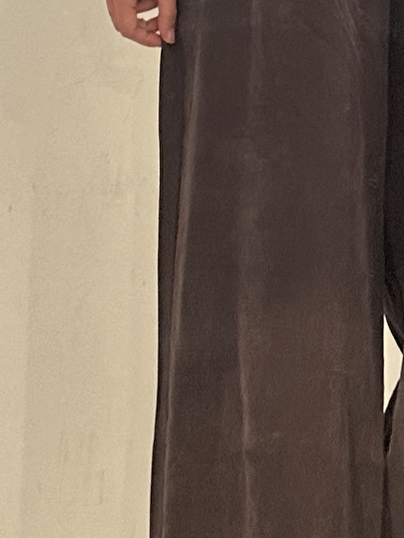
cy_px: -172
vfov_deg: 17.8
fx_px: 1602
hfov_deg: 14.3
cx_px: 275
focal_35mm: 103
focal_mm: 6.86
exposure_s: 1/50
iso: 200
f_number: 1.78
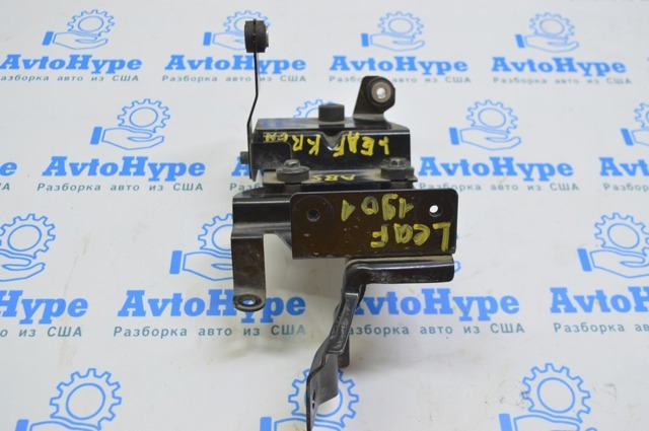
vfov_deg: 35.4
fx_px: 675
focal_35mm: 38
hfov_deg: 51.3
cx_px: 324
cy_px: 216
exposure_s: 1/20
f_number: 5.6
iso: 400
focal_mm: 25
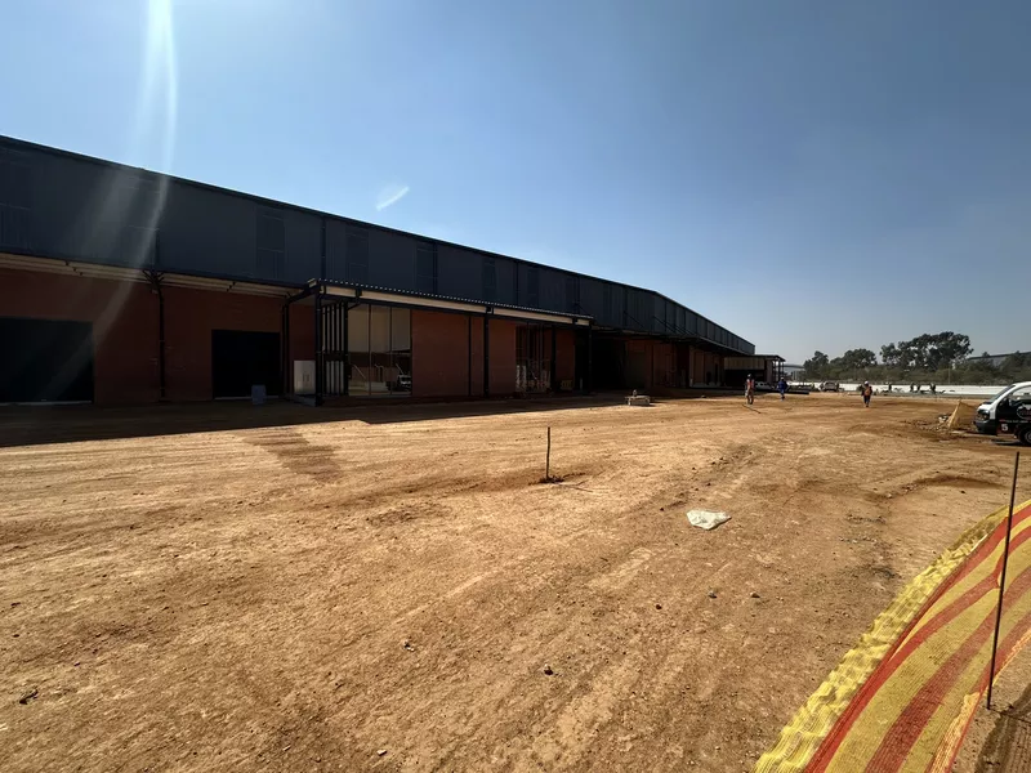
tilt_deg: -1.7
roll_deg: -1.7
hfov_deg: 102.1
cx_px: 516
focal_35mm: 14
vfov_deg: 85.7
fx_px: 417
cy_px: 386
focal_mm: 2.22
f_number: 2.2
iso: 40
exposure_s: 1/2398
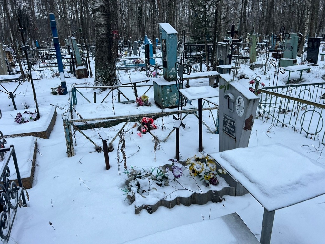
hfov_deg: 67.3
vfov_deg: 53.1
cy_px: 122
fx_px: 244
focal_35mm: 26
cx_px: 162
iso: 100
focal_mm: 5.7
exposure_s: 1/121
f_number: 1.5
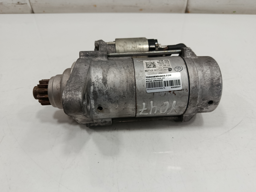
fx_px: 177
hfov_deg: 71.6
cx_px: 128
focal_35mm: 24
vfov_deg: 56.8
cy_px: 96
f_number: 1.7
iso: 988
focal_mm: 5.24
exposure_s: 1/100
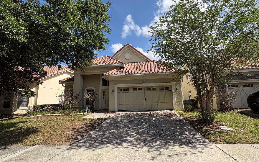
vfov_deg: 68.0
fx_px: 120
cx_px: 139
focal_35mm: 17
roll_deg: +0.8
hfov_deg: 94.2
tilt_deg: +9.7
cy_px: 83
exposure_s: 1/1178
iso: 50
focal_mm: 2.22
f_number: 2.2
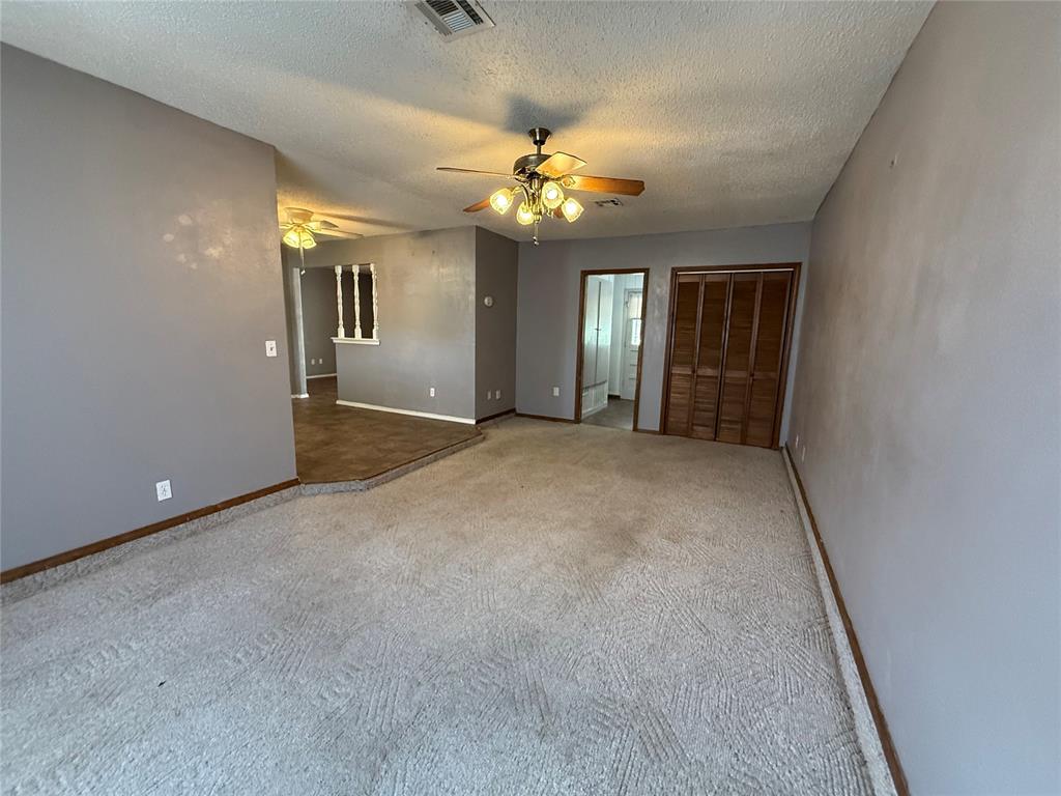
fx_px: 429
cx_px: 530
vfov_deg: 85.7
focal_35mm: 14
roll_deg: -1.6
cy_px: 398
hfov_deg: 102.1
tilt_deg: -8.5
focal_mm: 2.22
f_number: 2.2
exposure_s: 1/120
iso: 640
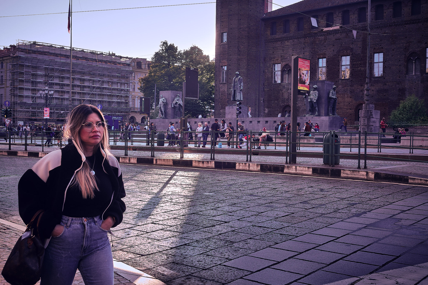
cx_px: 214
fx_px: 487
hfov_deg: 47.4
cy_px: 142
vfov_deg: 32.6
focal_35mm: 41
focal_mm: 27
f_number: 7.1
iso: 640
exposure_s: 1/250
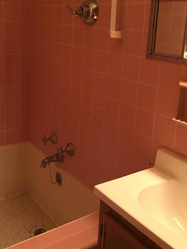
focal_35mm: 41
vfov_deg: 45.3
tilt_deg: -12.8
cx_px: 97
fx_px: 295
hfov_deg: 35.1
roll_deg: -3.4
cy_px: 90
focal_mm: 4.15
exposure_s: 1/24
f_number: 2.2
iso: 250
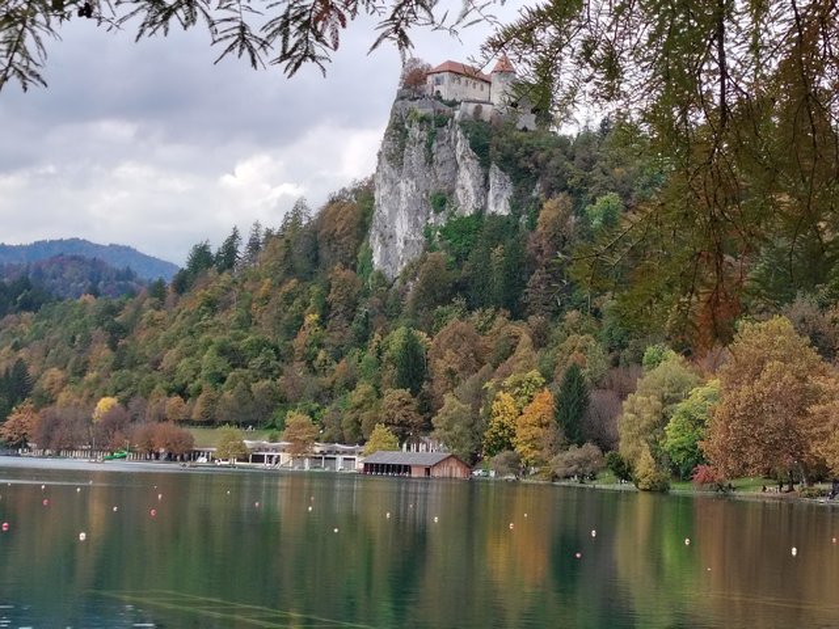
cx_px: 420
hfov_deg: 24.1
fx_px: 1963
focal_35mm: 81
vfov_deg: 18.2
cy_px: 314
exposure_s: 1/473
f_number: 1.75
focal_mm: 5.25
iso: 100
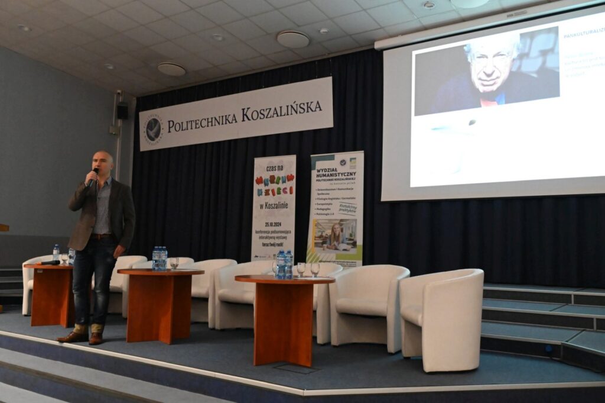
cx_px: 302
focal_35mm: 33
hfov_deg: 57.3
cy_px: 202
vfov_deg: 39.9
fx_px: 554
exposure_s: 1/125
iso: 16000
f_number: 5.6
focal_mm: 33
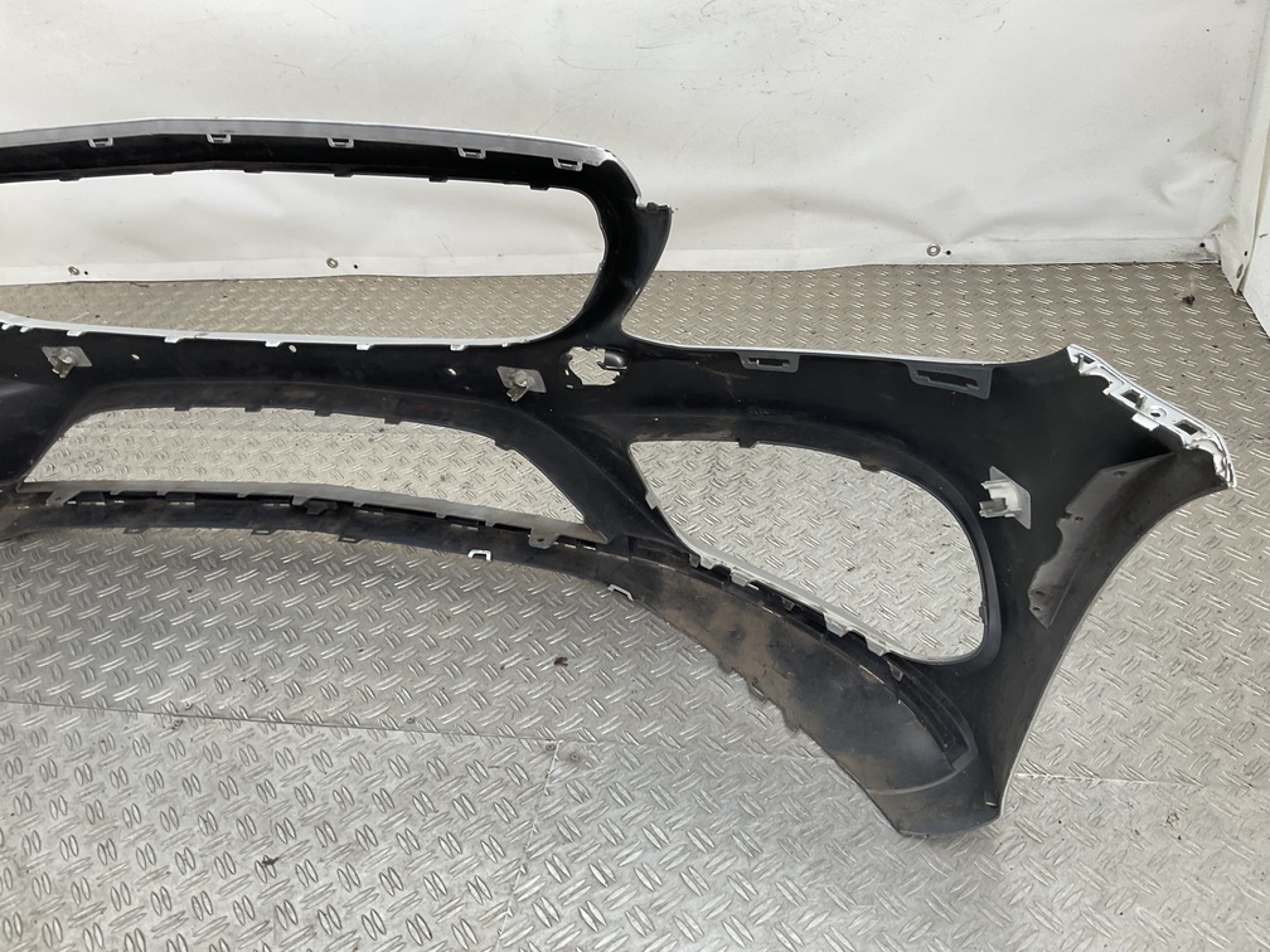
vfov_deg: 48.2
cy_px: 476
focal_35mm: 29
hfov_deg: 61.7
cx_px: 635
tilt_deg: -33.2
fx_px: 1064
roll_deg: +5.2
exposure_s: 1/120
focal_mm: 3
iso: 25
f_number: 1.8
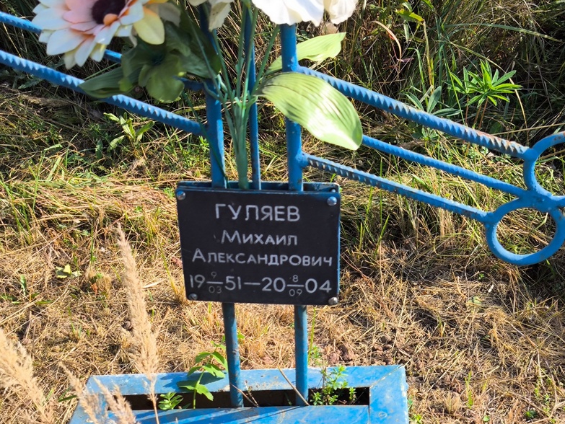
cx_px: 288
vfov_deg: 28.6
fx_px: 833
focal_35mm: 51
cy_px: 211
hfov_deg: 37.5
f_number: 1.7
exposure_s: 1/721
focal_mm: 4.71
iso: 50
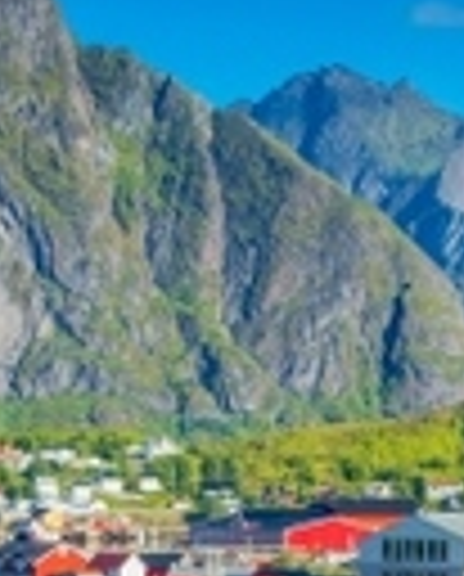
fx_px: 2925
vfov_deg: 11.2
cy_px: 459
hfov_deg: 9.0
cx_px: -108
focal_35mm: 171
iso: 100
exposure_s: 1/250
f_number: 8
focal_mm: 26
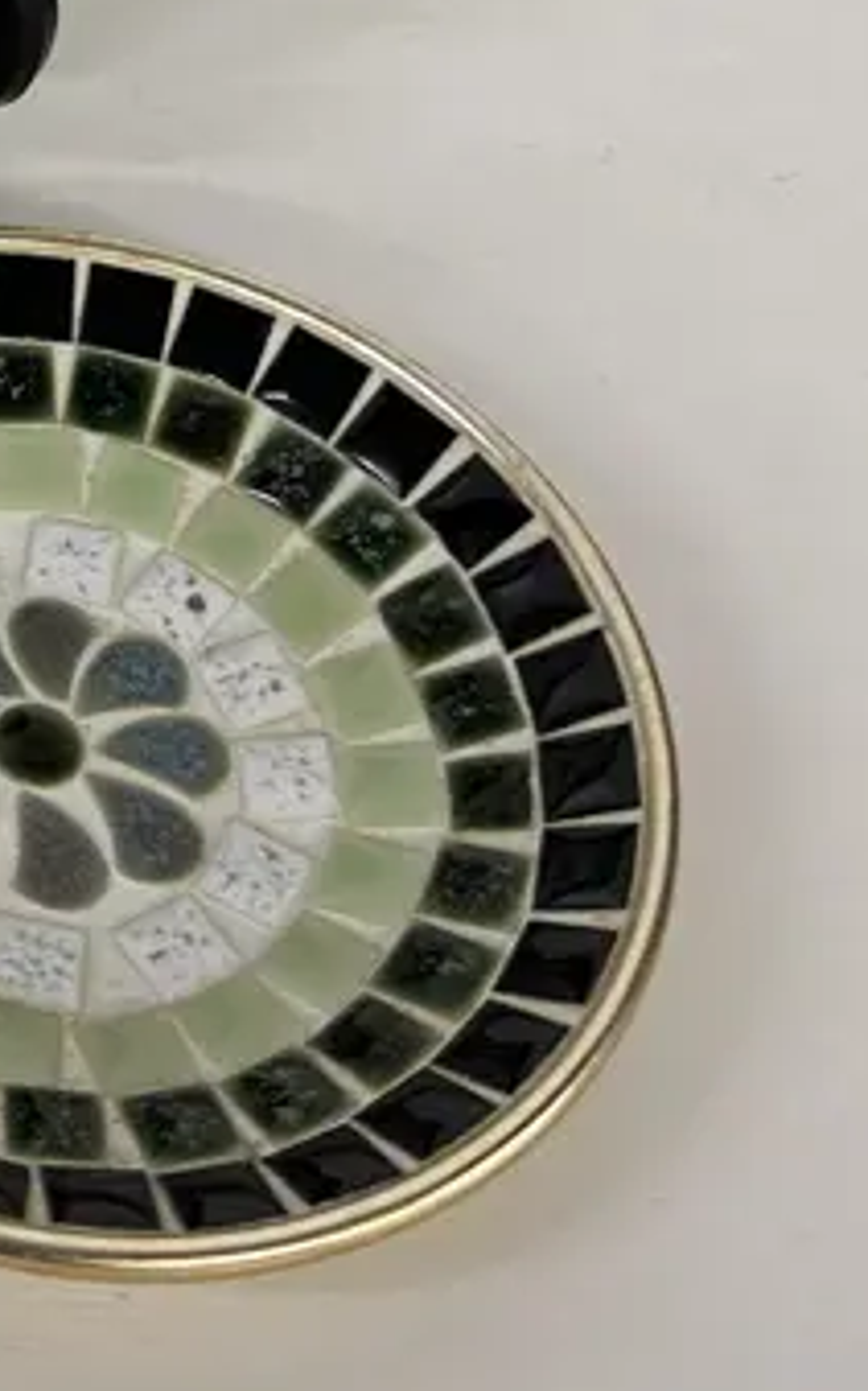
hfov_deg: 15.6
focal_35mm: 77
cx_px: -436
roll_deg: -1.1
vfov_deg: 25.1
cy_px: -95
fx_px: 2917
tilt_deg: -42.1
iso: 160
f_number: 1.78
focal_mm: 6.86
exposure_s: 1/100
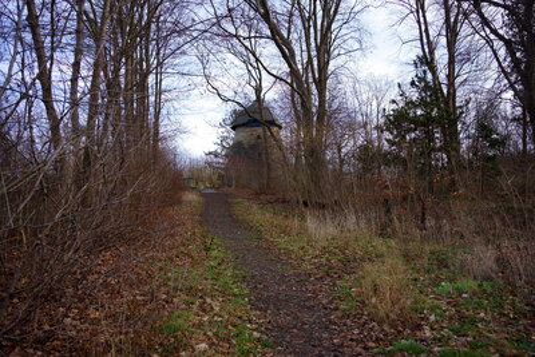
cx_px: 268
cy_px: 178
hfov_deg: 54.4
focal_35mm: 35
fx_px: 520
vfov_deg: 37.9
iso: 100
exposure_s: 1/320
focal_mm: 35
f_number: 4
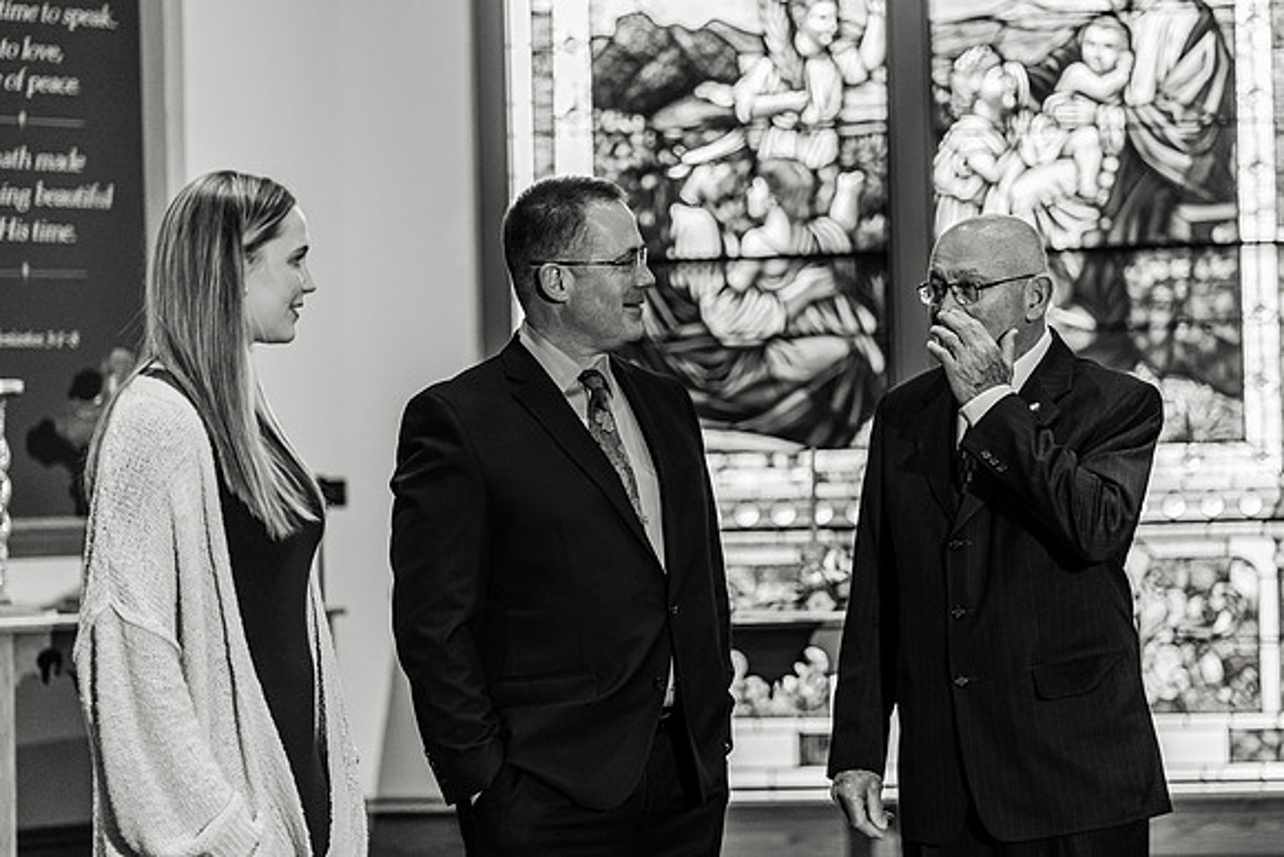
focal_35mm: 95
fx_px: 3405
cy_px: 376
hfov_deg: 21.3
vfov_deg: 14.3
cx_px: 721
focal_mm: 85
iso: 1000
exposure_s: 1/800
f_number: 1.8
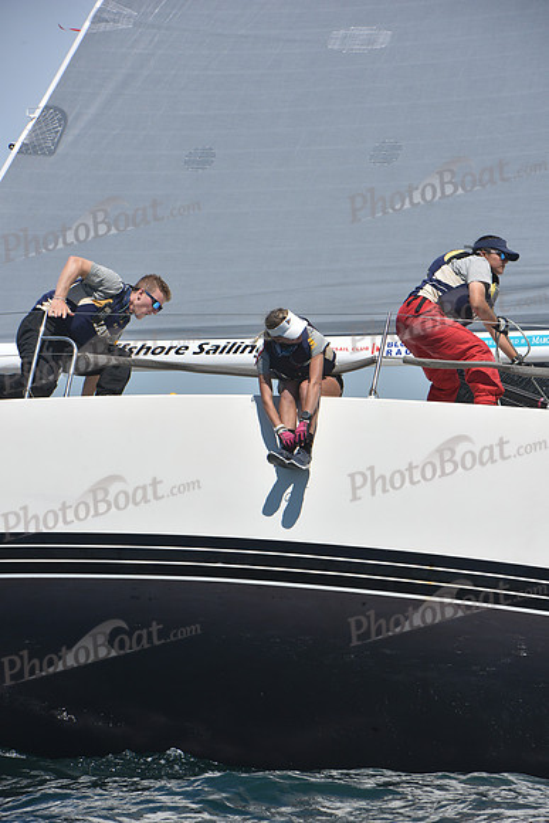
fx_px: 4572
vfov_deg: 10.3
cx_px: 274
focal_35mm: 200
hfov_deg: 6.9
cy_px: 412
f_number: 13
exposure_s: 1/800
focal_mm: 200
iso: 250
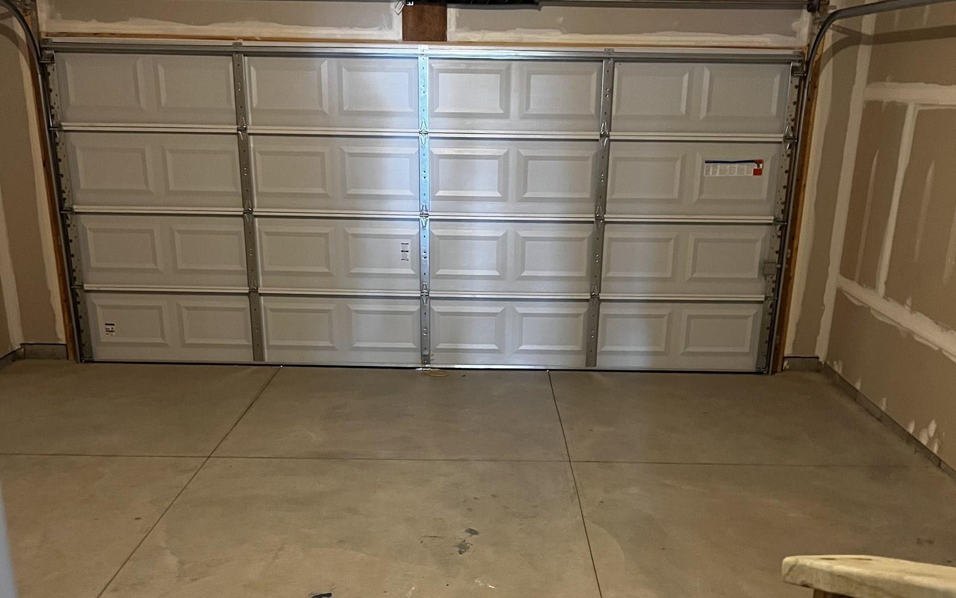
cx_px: 479
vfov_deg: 34.0
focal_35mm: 37
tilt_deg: -18.0
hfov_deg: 52.7
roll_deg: -1.0
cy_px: 419
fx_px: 964
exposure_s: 1/40
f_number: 1.5
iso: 500
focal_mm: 5.7
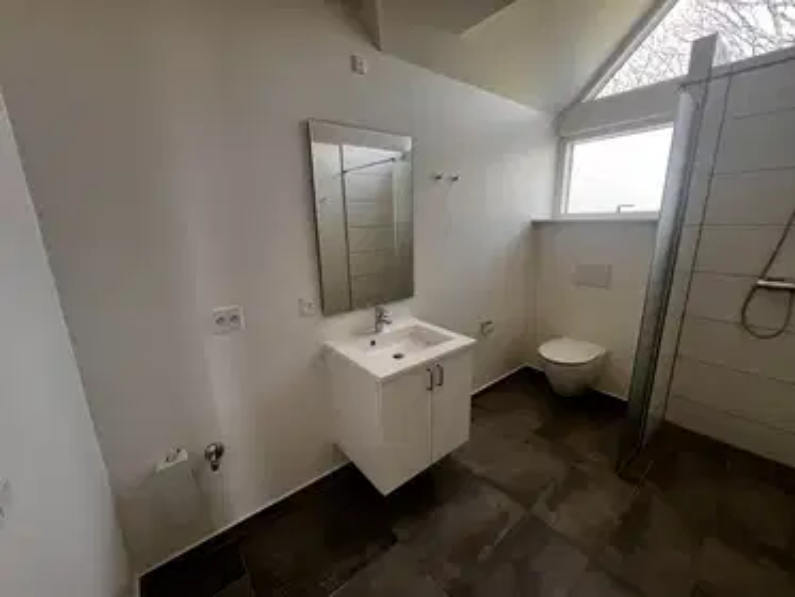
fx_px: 299
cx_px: 398
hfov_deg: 106.2
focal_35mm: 13
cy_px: 298
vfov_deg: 89.9
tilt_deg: -13.5
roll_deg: +1.1
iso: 80
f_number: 1.8
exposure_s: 1/99
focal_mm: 1.57
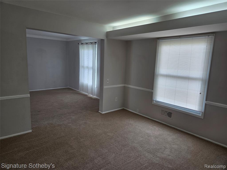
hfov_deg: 73.9
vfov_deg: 58.9
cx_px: 114
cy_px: 85
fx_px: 151
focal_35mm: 23
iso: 125
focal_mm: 5.4
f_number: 1.8
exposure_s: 1/120
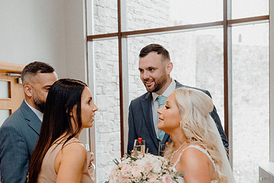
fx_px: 495
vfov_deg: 20.7
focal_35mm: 65
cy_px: 149
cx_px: 162
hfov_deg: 30.9
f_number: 3.5
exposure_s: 1/200
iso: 1600
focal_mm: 39
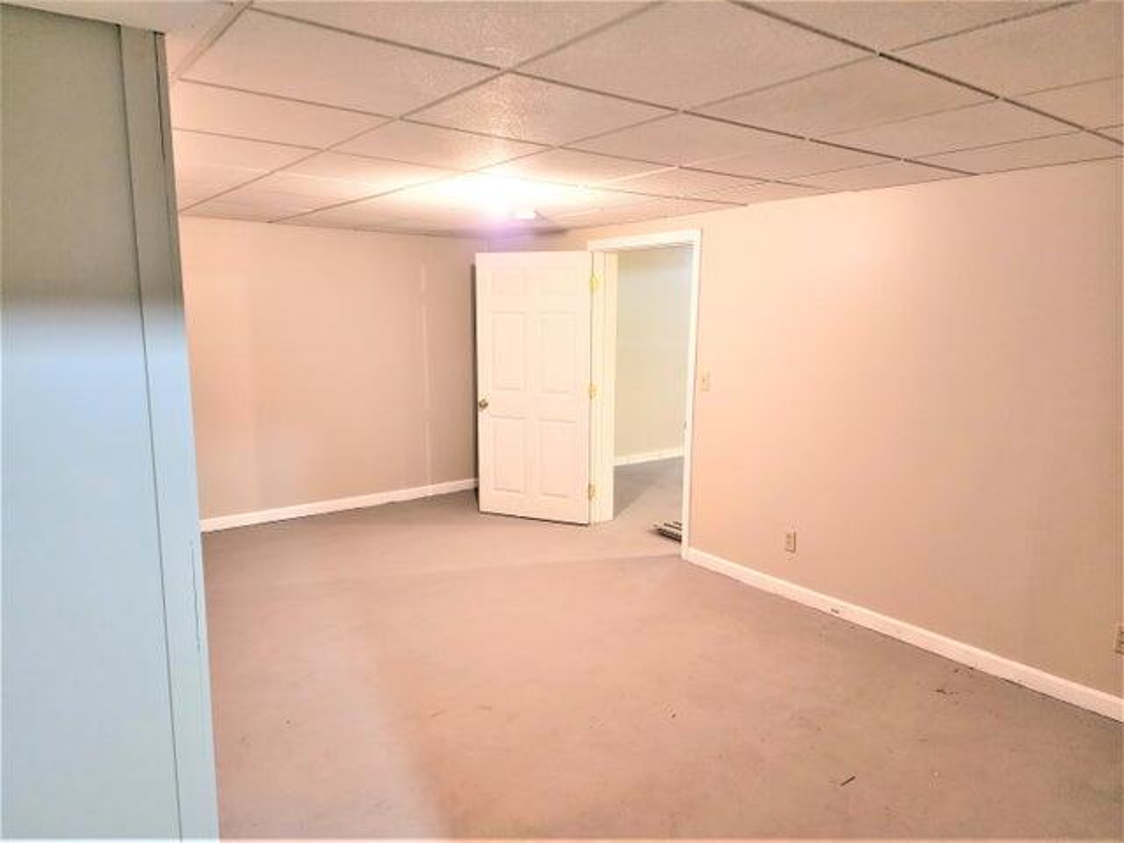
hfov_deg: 73.9
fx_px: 747
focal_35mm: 23
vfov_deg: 58.9
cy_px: 422
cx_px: 562
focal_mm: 6.4
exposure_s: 1/40
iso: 500
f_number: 1.8
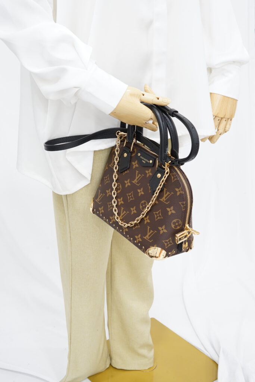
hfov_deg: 27.0
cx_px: 128
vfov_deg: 39.6
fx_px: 531
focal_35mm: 50
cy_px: 191
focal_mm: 50
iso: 640
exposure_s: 1/1.25
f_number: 10
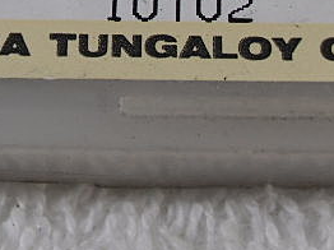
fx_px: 1109
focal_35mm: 115
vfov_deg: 12.7
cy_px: 1
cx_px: 135
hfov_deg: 17.1
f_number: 4.2
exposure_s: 1/125
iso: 200
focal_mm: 8.29
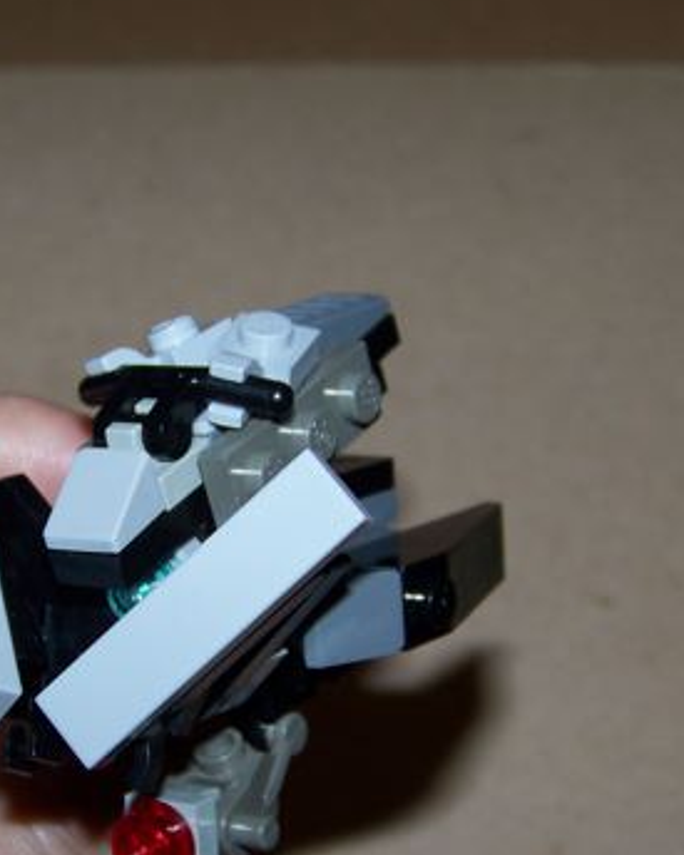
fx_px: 2532
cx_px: 211
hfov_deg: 15.3
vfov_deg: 19.1
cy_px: 557
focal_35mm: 100
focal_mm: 9.36
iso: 64
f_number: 3.2
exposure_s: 1/30
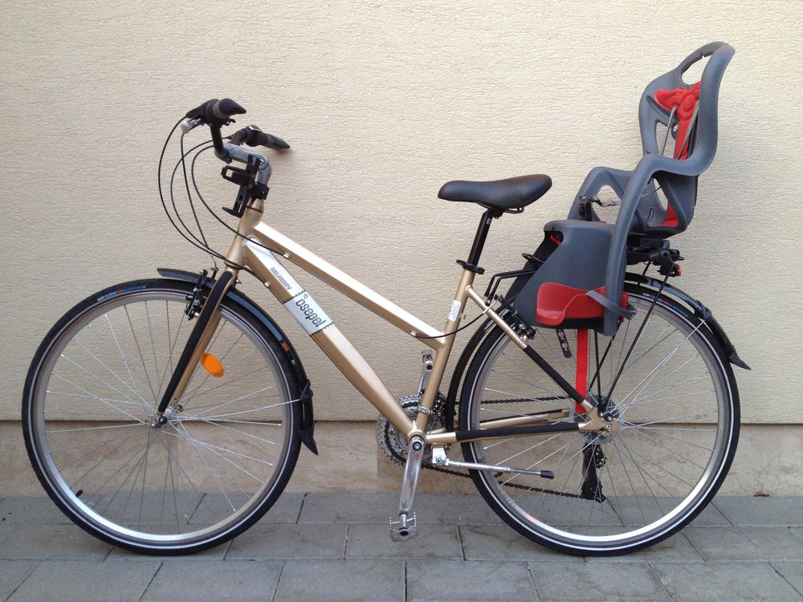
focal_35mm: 35
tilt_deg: -8.1
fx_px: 812
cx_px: 402
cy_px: 301
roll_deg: -0.5
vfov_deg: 40.7
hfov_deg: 52.6
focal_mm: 4.28
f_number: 2.4
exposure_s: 1/60
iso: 64
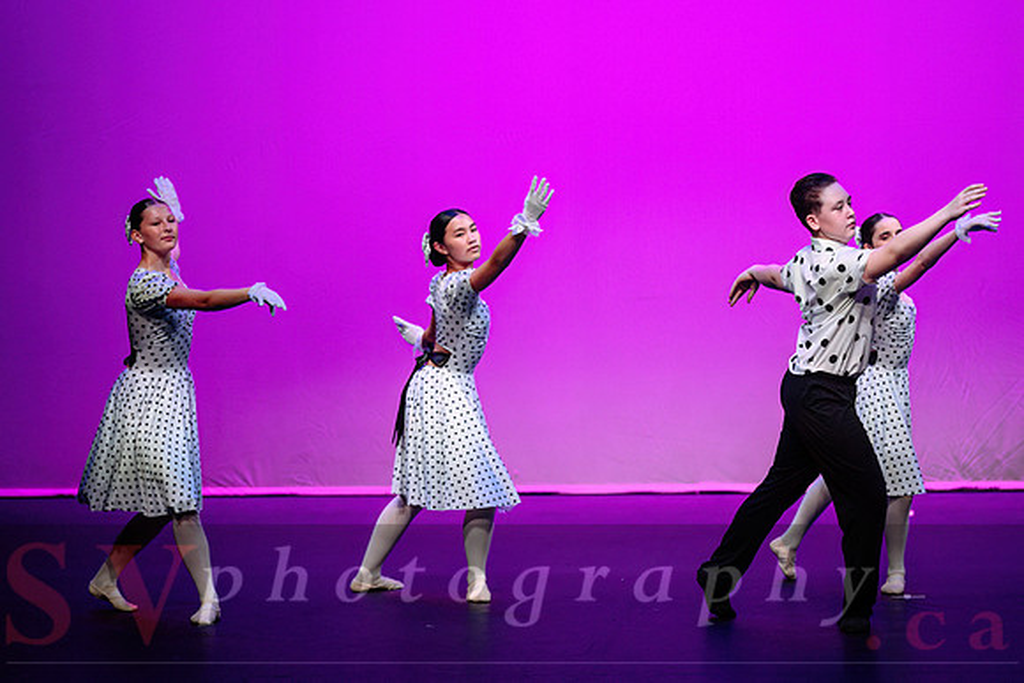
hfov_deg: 12.3
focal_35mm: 167
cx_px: 562
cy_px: 366
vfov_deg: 8.2
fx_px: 4753
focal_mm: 150
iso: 1600
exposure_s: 1/800
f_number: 2.8
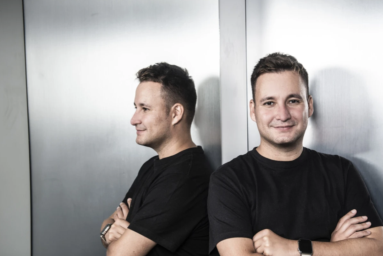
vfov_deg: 22.6
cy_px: 153
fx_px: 639
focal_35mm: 60
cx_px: 214
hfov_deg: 33.4
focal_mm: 48
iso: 125
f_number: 5
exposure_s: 1/250
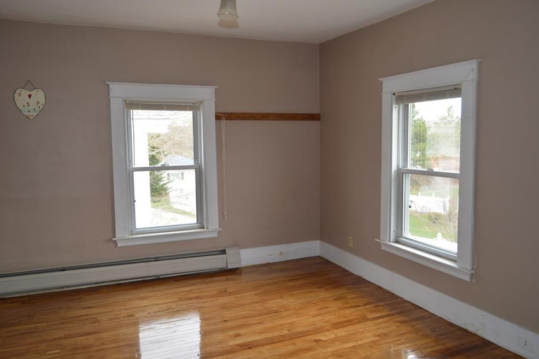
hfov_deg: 65.5
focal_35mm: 28
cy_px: 177
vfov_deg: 46.4
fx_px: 419
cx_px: 268
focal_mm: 18
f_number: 4
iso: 220
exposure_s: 1/125
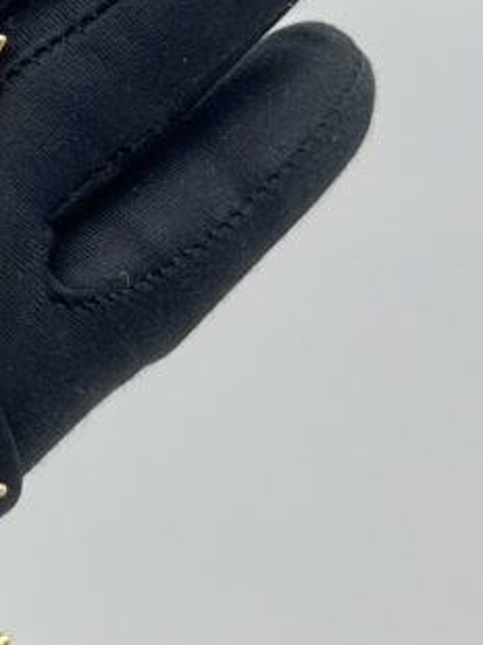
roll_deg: +0.9
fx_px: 1602
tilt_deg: -22.3
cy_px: 427
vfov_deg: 22.7
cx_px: -150
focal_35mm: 86
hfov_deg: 16.2
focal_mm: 5.7
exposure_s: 1/126
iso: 32
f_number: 1.5
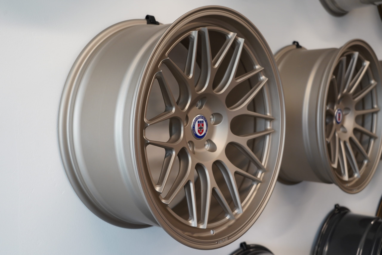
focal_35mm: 42
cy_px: 128
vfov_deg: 31.9
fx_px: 446
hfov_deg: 46.4
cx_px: 191
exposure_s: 1/50
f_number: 5.6
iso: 800
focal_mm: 42
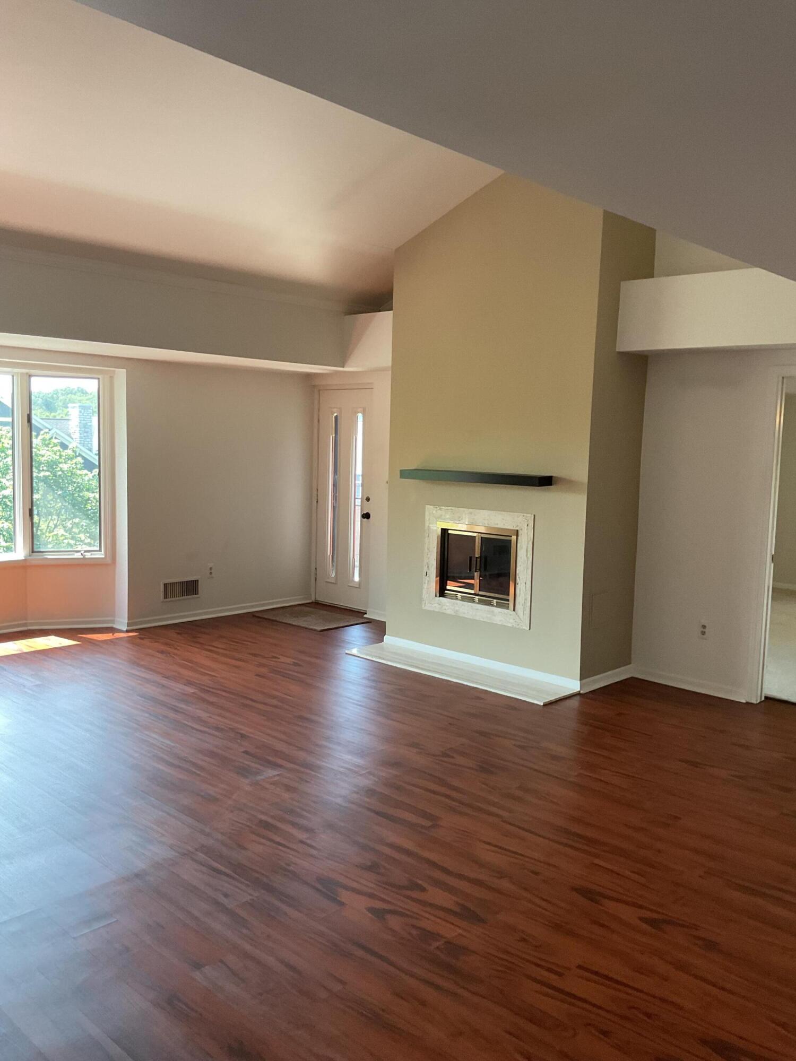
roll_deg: +0.6
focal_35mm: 29
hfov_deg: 48.2
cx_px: 398
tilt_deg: -6.8
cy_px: 530
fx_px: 889
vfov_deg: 61.7
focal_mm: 3
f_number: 1.8
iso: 80
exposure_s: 1/60
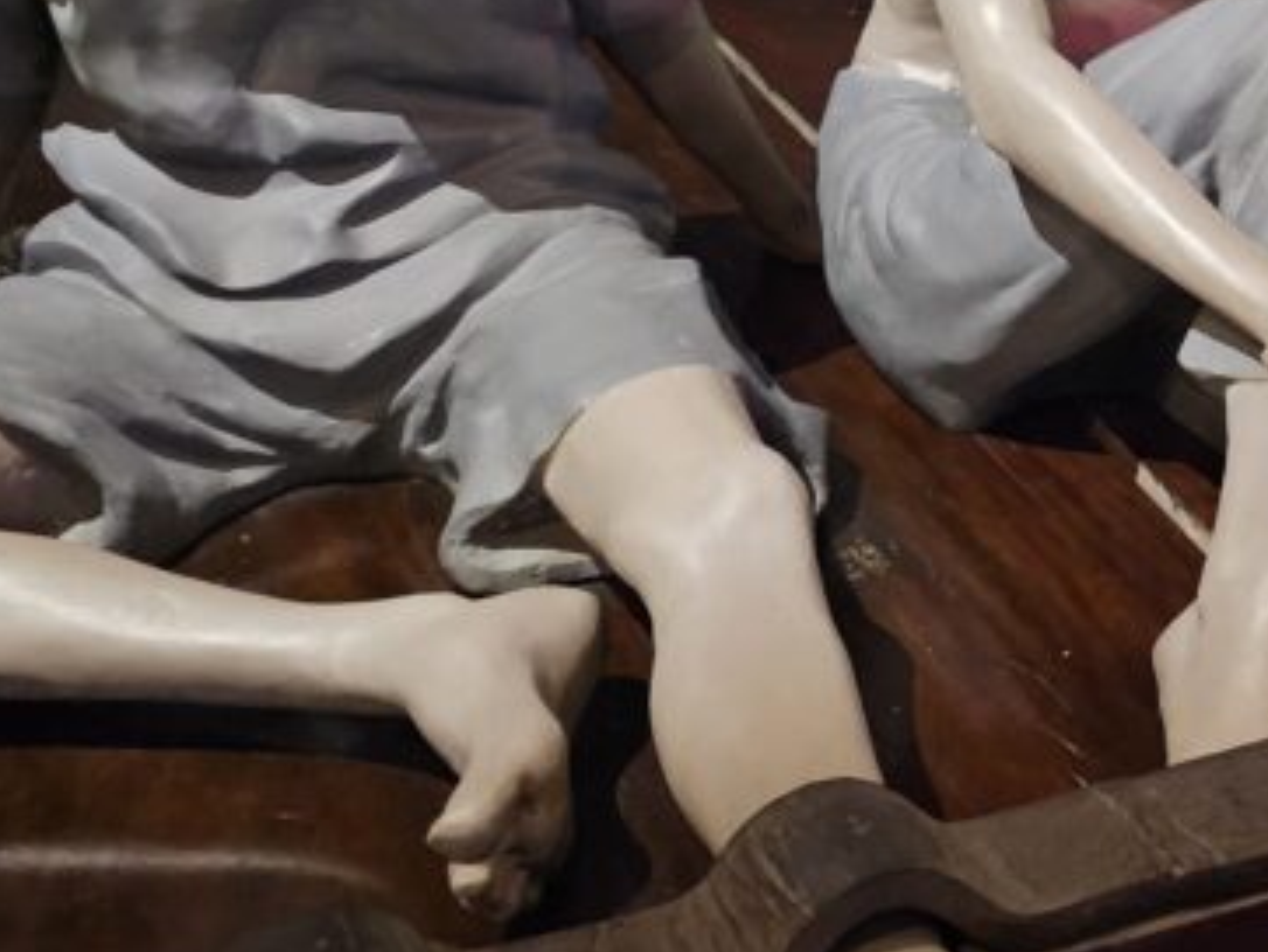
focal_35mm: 65
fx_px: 2383
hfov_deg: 28.0
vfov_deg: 22.1
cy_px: 91
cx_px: 1268
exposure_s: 1/17
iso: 2500
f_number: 1.7
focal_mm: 6.3
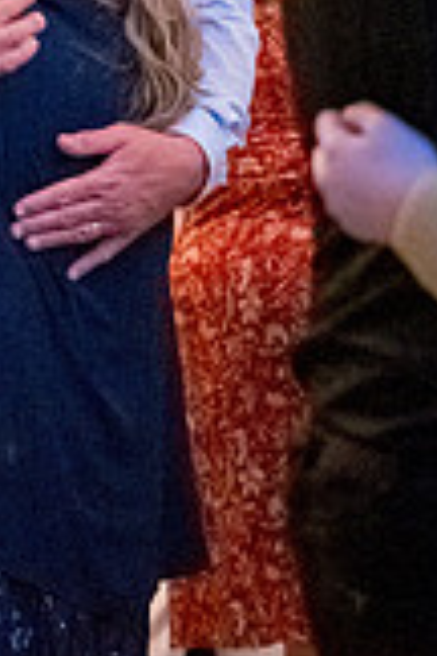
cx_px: -12
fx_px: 3532
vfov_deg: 10.6
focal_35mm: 194
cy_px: 292
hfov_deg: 7.0
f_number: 2.8
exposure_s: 1/80
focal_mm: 70
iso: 6400
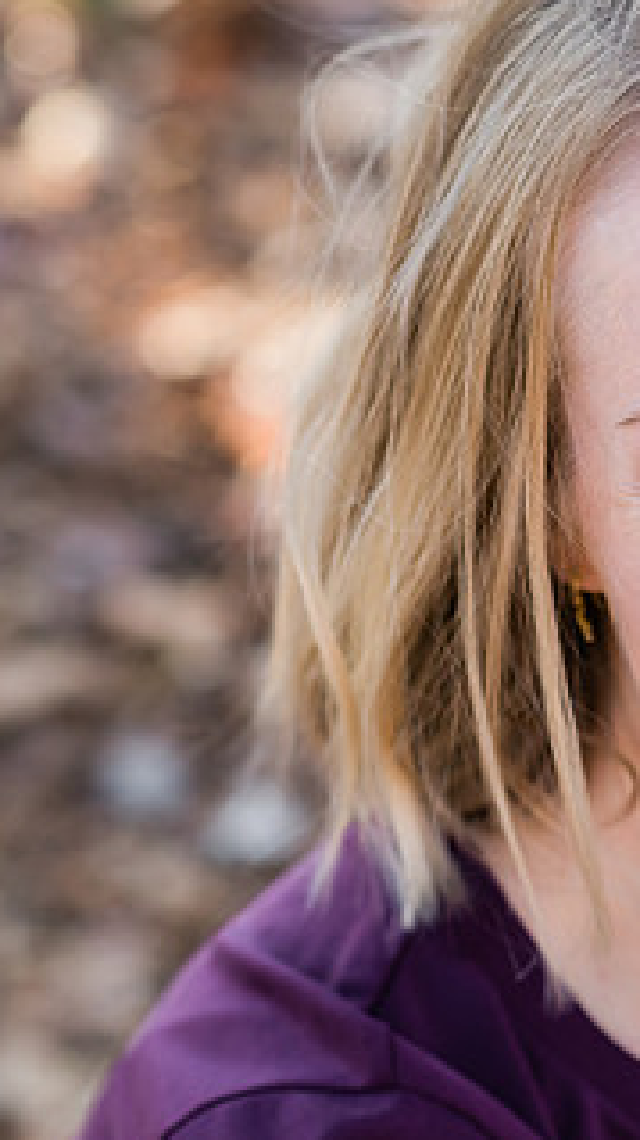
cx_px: 740
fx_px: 4897
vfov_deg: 13.3
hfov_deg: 7.4
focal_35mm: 162
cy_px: 570
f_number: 3.2
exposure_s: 1/320
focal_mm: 85
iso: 200
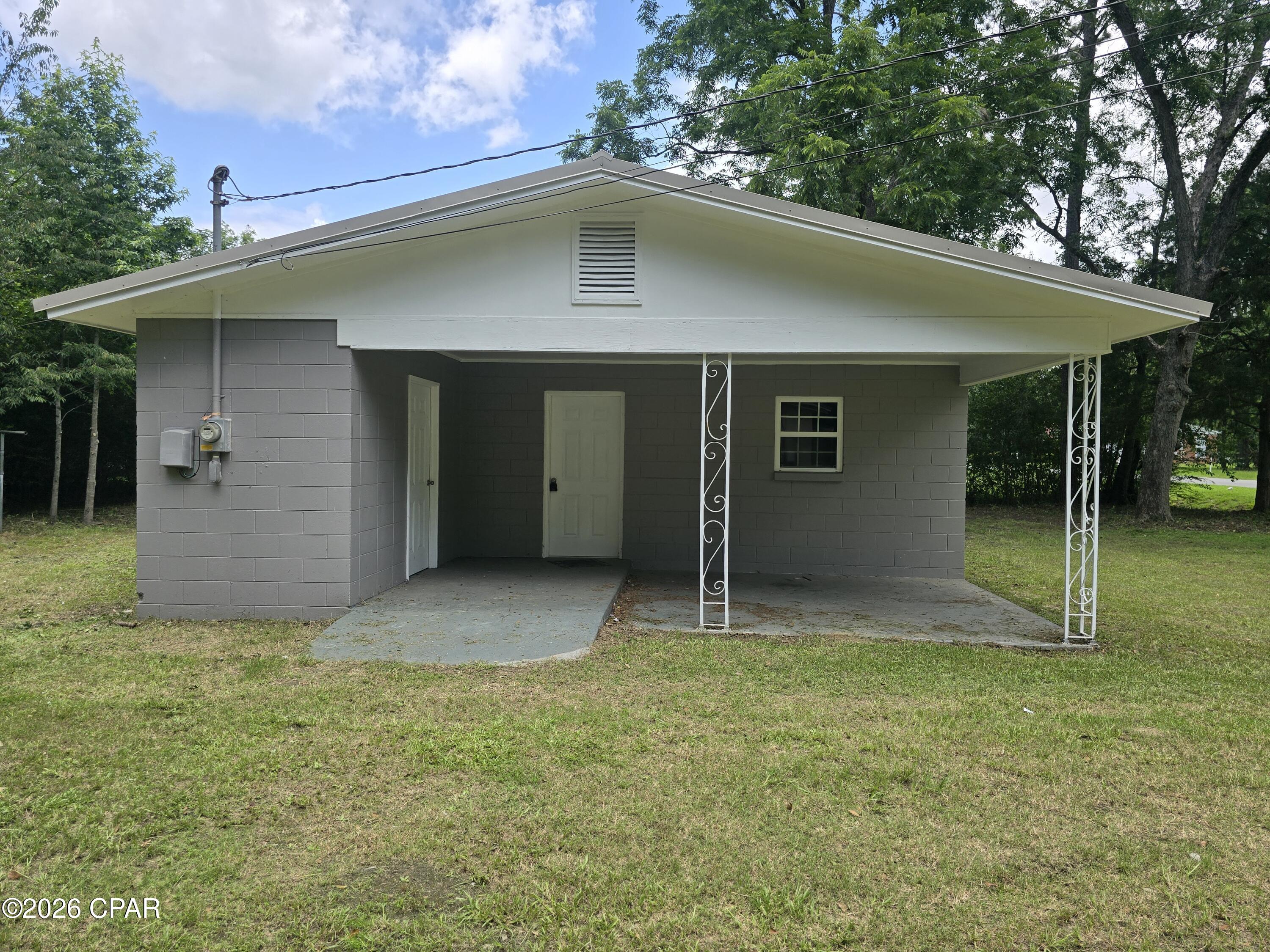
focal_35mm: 23
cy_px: 476
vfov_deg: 58.9
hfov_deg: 73.9
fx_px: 844
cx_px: 635
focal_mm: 6.3
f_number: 1.7
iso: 12
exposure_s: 1/394
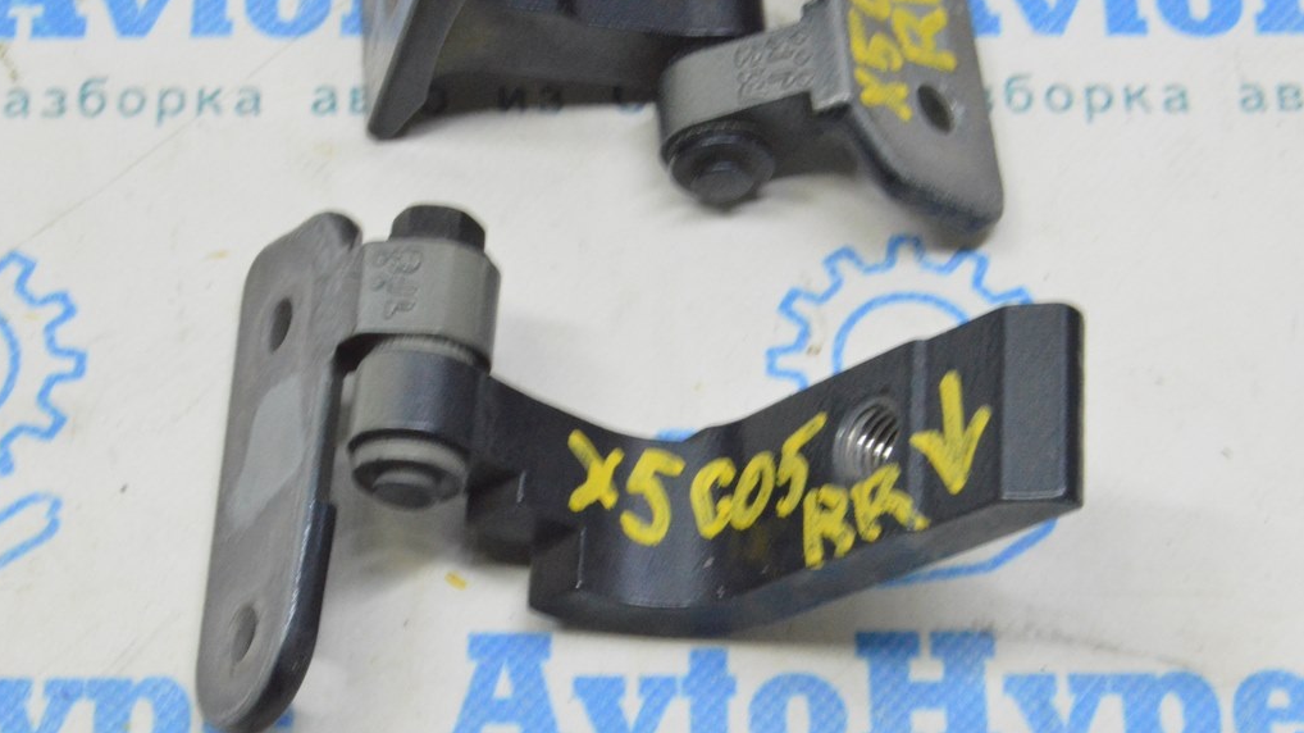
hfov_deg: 26.9
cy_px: 432
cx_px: 649
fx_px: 2731
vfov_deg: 15.3
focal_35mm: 79
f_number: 20
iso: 6400
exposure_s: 1/20
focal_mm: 50
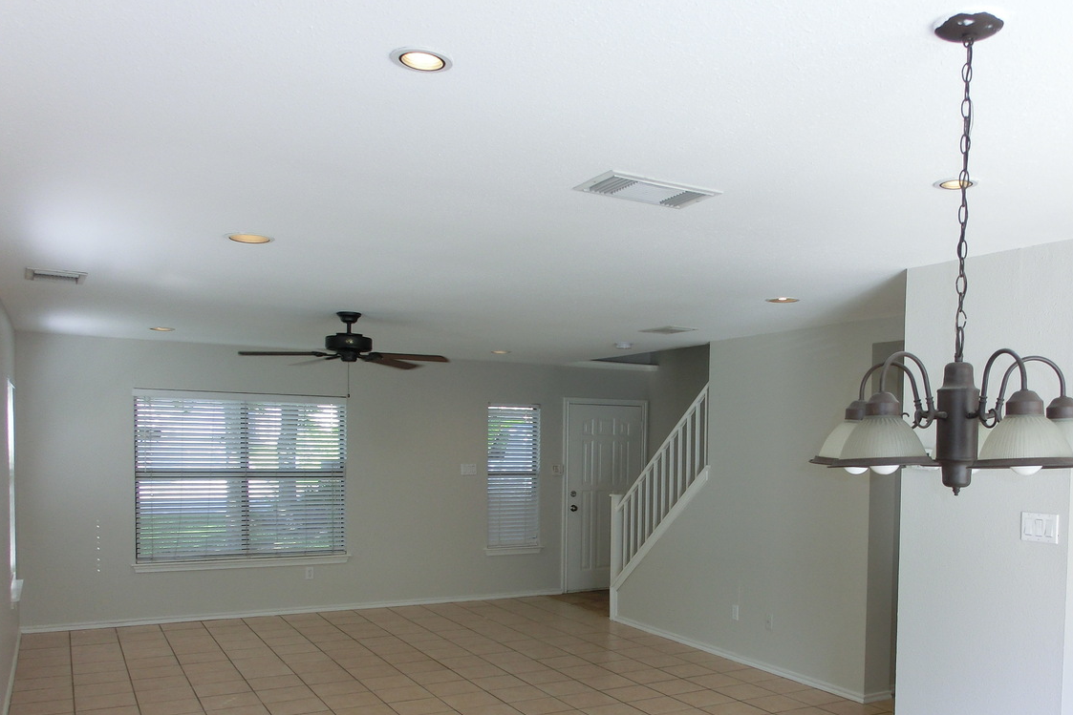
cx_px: 644
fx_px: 954
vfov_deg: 40.5
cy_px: 491
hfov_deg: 58.2
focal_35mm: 32
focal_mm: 4.24
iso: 100
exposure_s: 1/80
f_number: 3
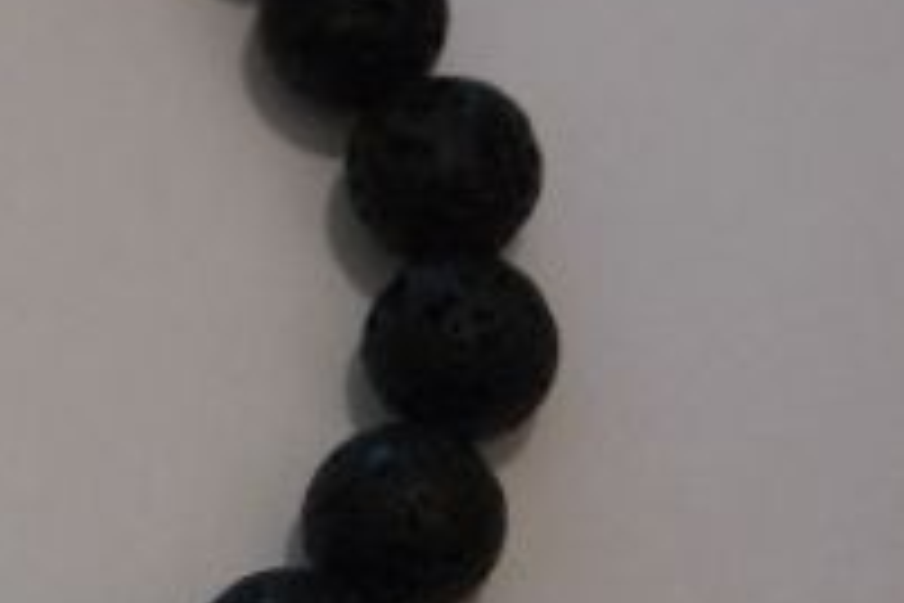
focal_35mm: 200
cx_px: -279
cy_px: 189
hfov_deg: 10.1
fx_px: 5022
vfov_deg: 6.9
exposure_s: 1/60
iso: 3200
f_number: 5.6
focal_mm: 44
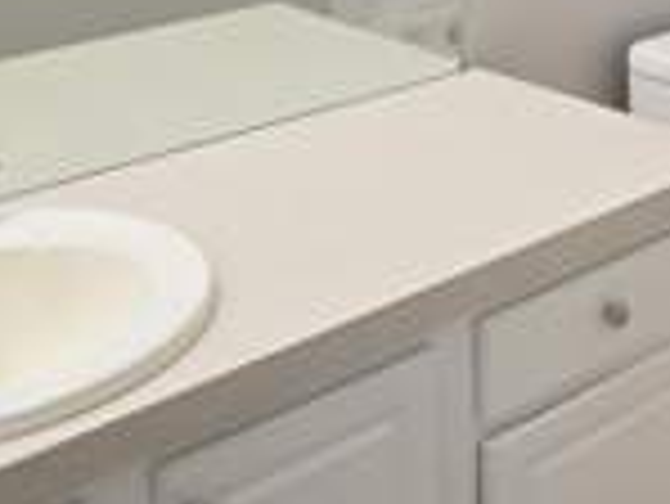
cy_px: -47
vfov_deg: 19.1
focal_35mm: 74
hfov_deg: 25.3
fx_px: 1433
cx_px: 634
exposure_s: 1/120
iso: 250
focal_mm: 5.4
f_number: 1.8
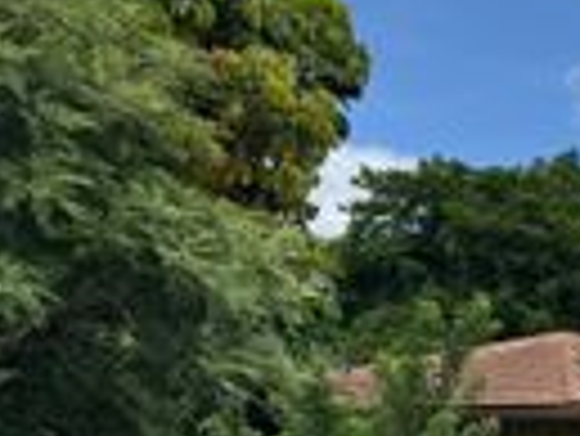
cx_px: 1048
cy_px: 353
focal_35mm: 93
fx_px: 1560
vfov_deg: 15.8
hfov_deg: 17.2
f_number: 1.78
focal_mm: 6.76
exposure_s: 1/3802
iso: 80
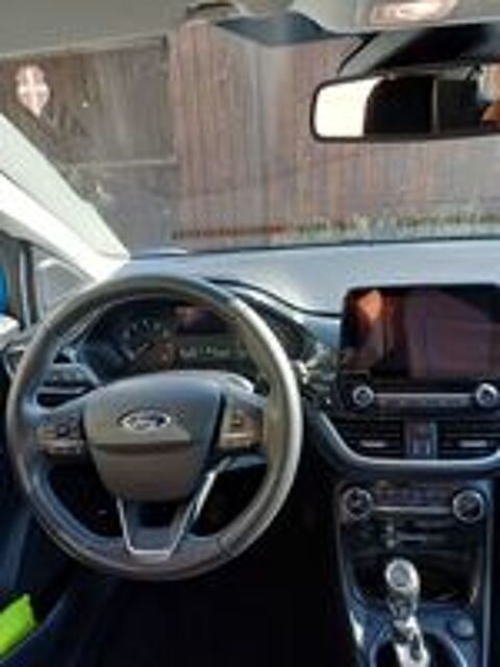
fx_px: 481
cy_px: 334
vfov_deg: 69.4
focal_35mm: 25
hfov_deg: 54.9
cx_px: 250
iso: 80
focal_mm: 4.65
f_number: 1.8
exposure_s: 1/100
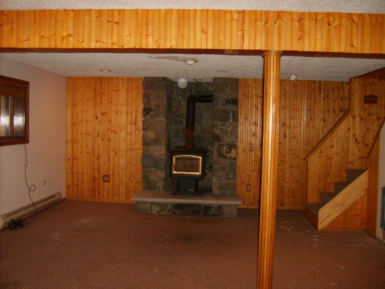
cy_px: 144
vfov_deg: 40.7
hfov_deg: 52.6
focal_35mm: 35
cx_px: 192
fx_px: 389
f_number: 2.8
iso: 253
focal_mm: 5.8
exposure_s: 1/45
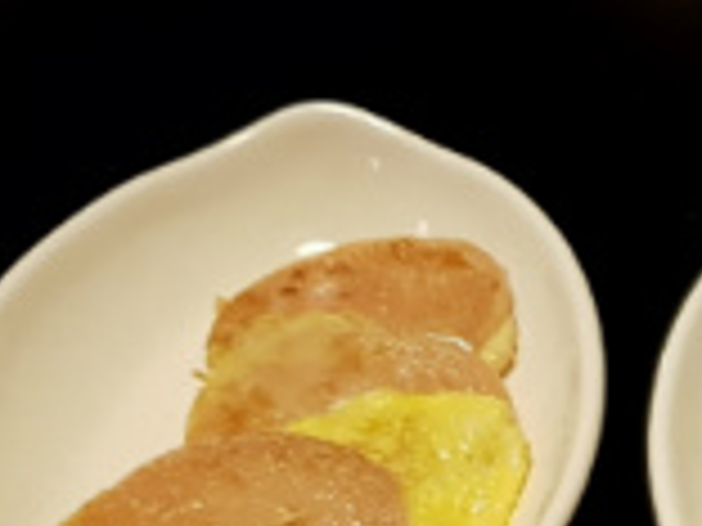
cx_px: 1274
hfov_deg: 14.3
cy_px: 598
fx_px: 2454
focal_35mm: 121
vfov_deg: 12.0
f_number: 1.7
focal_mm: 4.2
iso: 250
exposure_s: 1/30
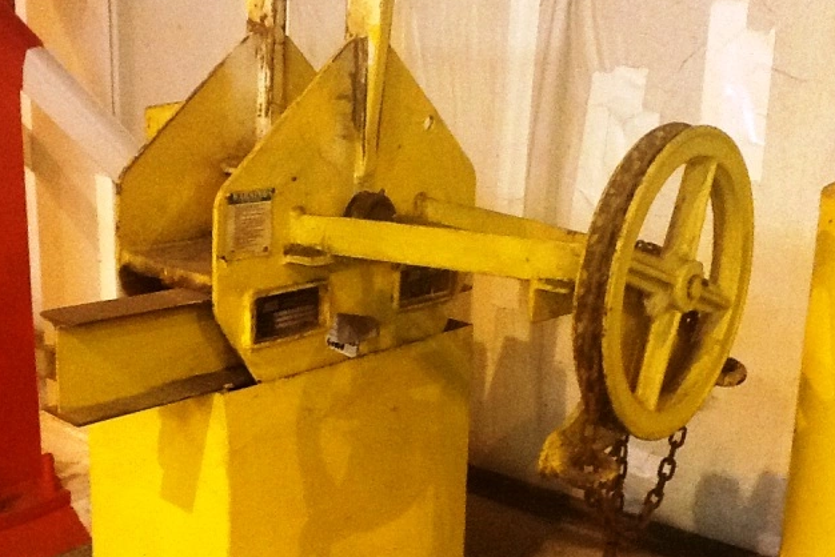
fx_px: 789
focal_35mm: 34
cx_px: 412
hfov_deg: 55.8
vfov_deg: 38.9
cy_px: 273
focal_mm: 2.03
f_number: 2.4
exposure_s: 1/24
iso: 400
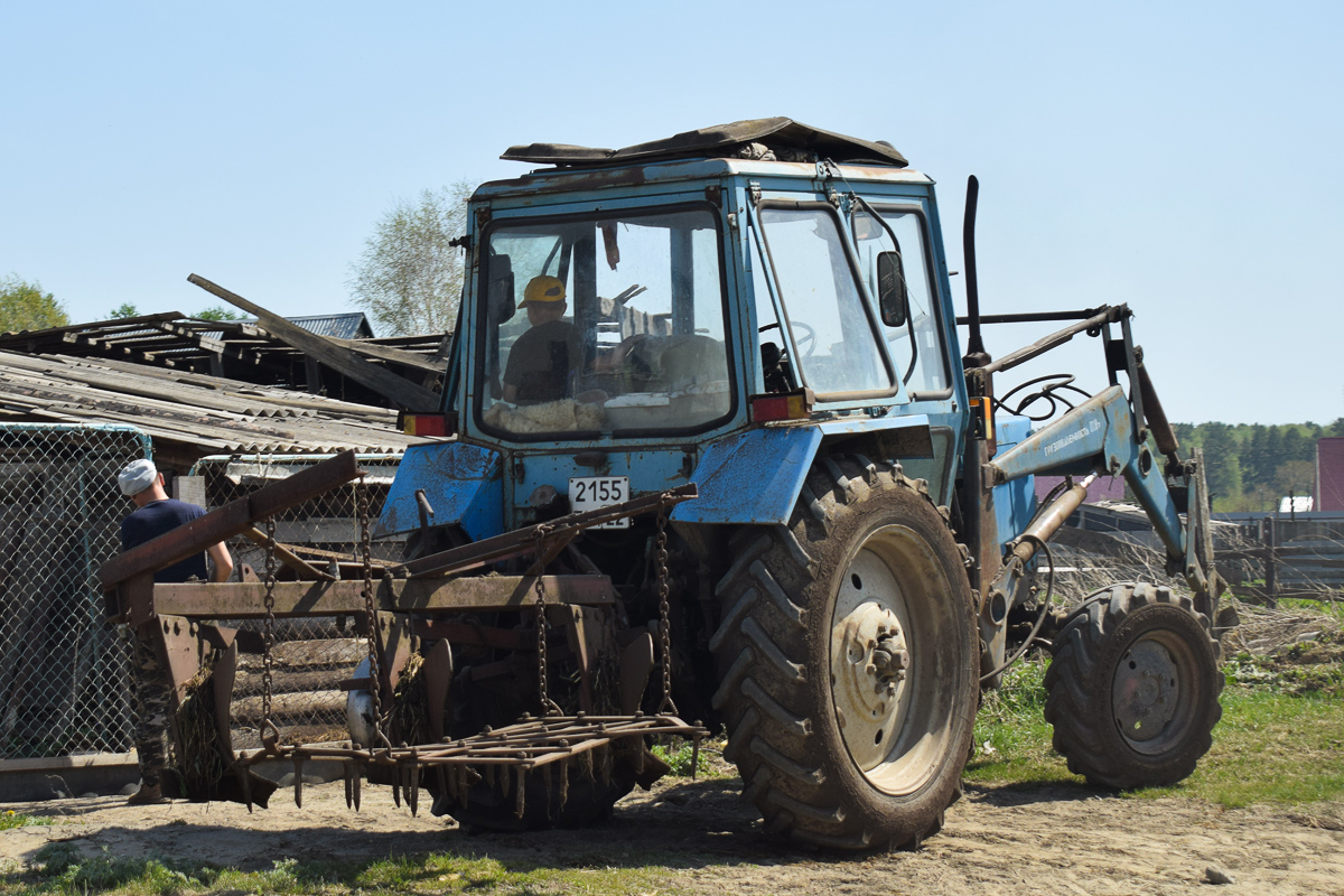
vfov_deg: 20.2
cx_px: 672
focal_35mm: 68
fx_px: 2520
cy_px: 448
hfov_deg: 29.9
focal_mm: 45
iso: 200
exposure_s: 1/800
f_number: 6.3
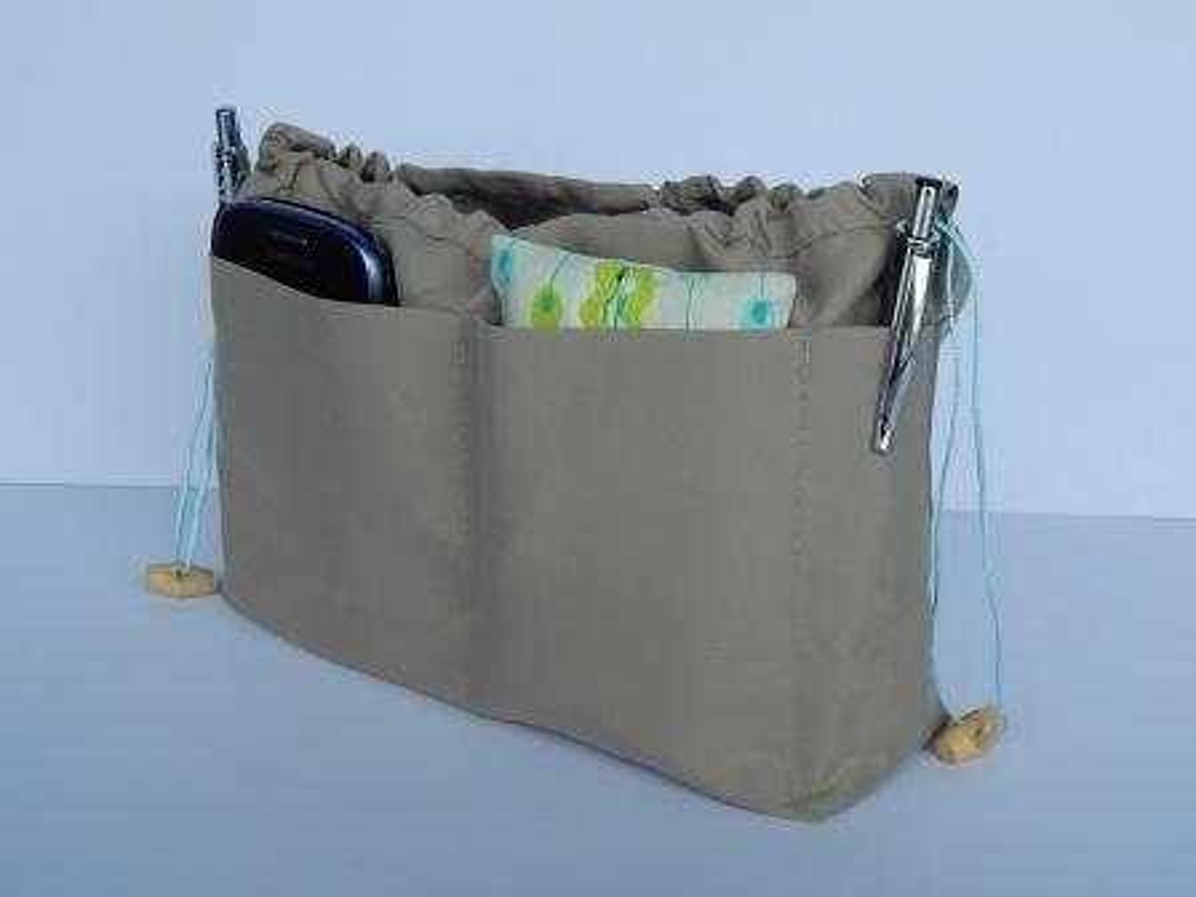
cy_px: 448
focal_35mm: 43
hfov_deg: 43.9
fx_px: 1486
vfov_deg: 33.6
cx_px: 598
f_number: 3.6
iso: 125
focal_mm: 7.7
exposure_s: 1/40
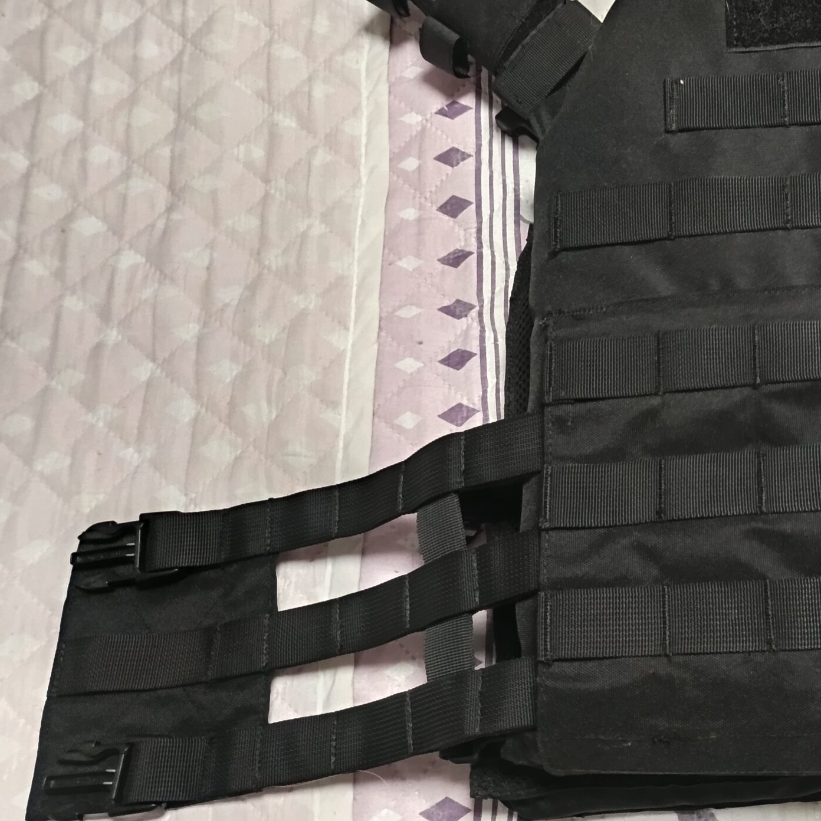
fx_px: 1046
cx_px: 754
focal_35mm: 39
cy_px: 354
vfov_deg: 42.7
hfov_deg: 39.4
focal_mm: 5.31
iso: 2093
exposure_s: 1/20
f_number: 1.7
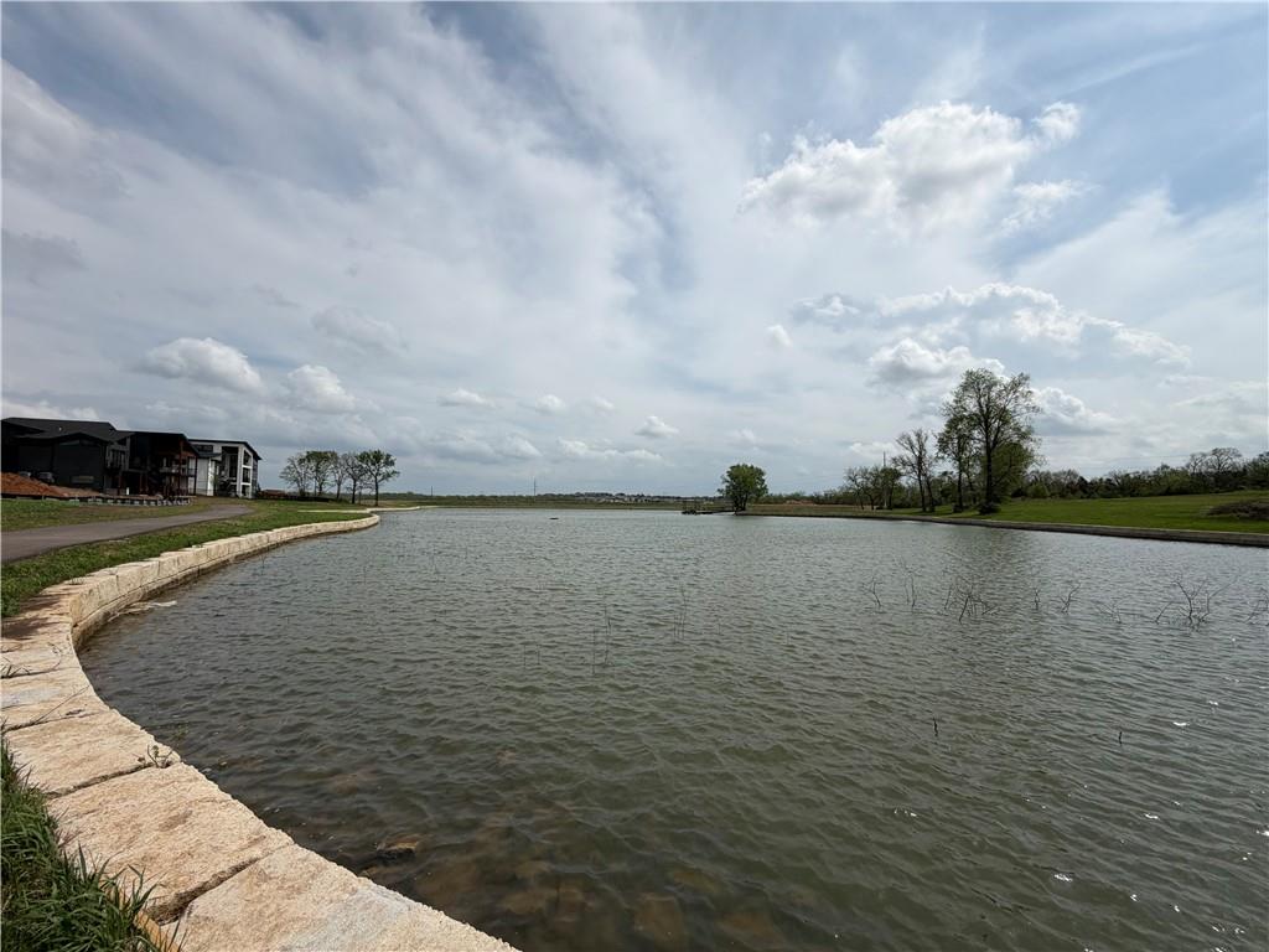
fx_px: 513
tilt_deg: +4.5
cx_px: 634
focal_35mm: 14
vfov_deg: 85.7
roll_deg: -0.4
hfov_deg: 102.1
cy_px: 476
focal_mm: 2.22
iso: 20
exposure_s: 1/2717
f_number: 2.2
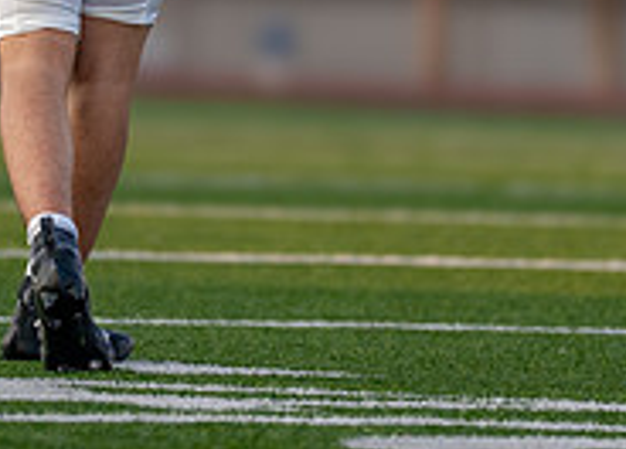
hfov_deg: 2.6
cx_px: 112
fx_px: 13835
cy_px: -128
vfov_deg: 1.9
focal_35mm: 777
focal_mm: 200
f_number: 2.8
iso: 400
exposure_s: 1/1600
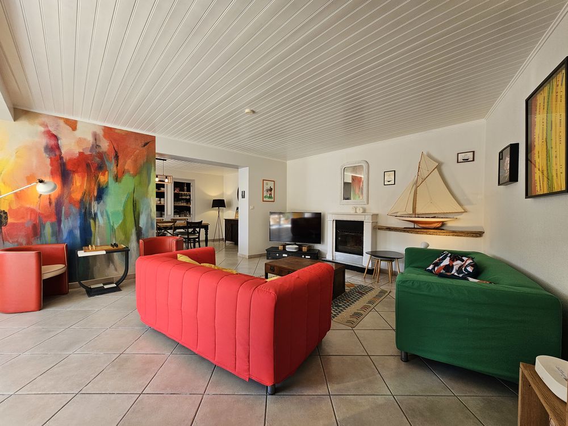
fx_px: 213
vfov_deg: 89.9
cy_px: 213
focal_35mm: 13
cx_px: 284
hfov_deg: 106.2
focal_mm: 2.2
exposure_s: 1/60
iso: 50
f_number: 2.2
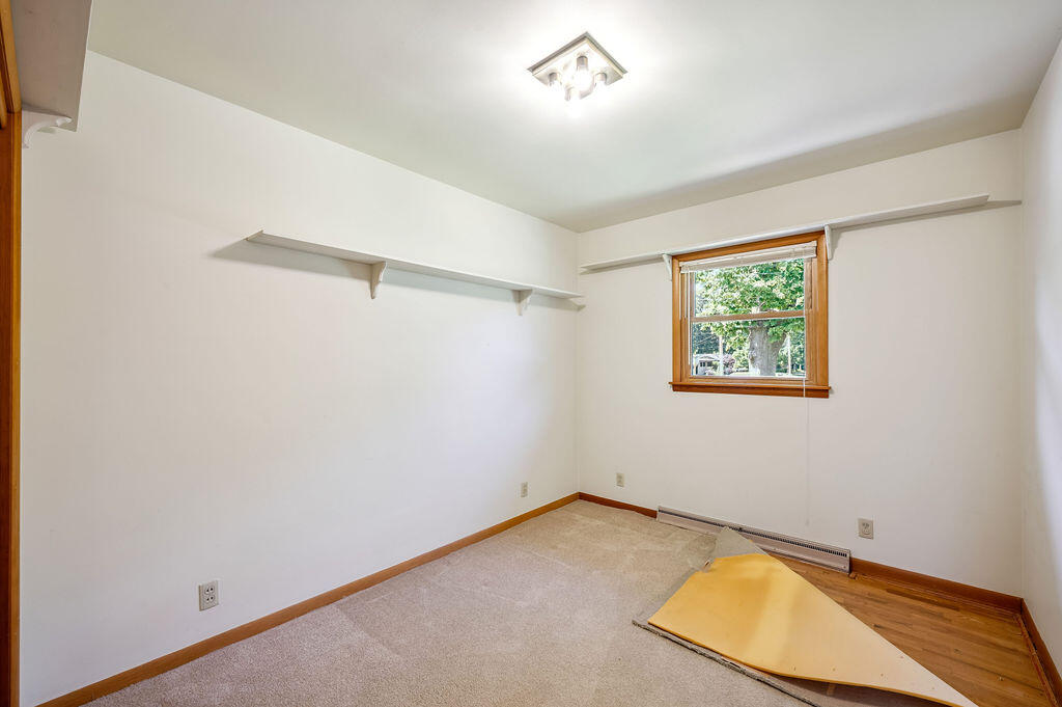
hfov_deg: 102.3
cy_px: 354
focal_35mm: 14
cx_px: 531
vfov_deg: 79.1
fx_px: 427
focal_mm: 14.5
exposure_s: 1/2.5
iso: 250
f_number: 10
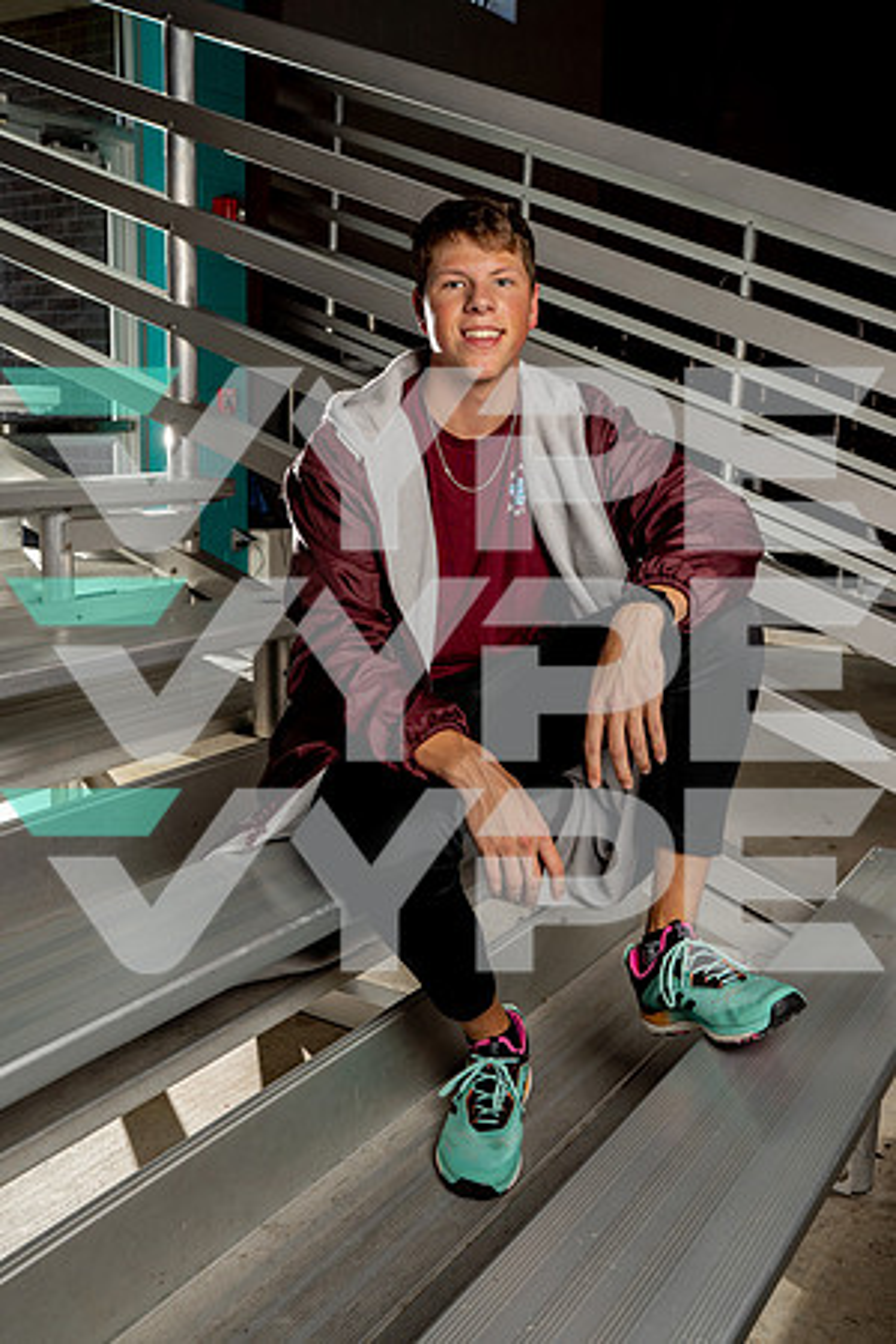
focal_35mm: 35
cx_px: 448
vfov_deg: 54.4
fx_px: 1307
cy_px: 672
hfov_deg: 37.9
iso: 200
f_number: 7.1
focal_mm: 35
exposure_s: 1/200
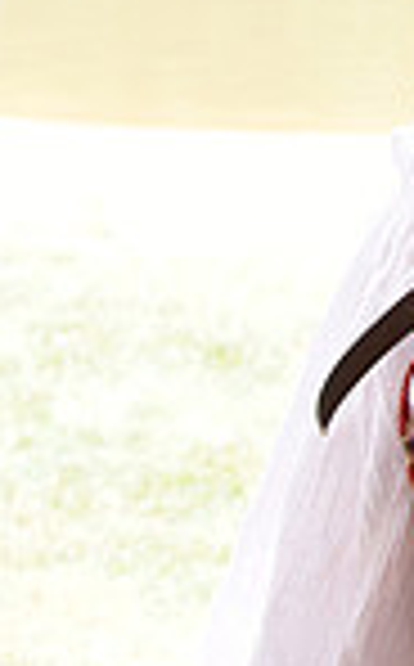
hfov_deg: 7.4
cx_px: 866
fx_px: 3045
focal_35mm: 168
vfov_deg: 12.0
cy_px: -274
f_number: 9
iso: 400
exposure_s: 1/60
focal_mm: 28
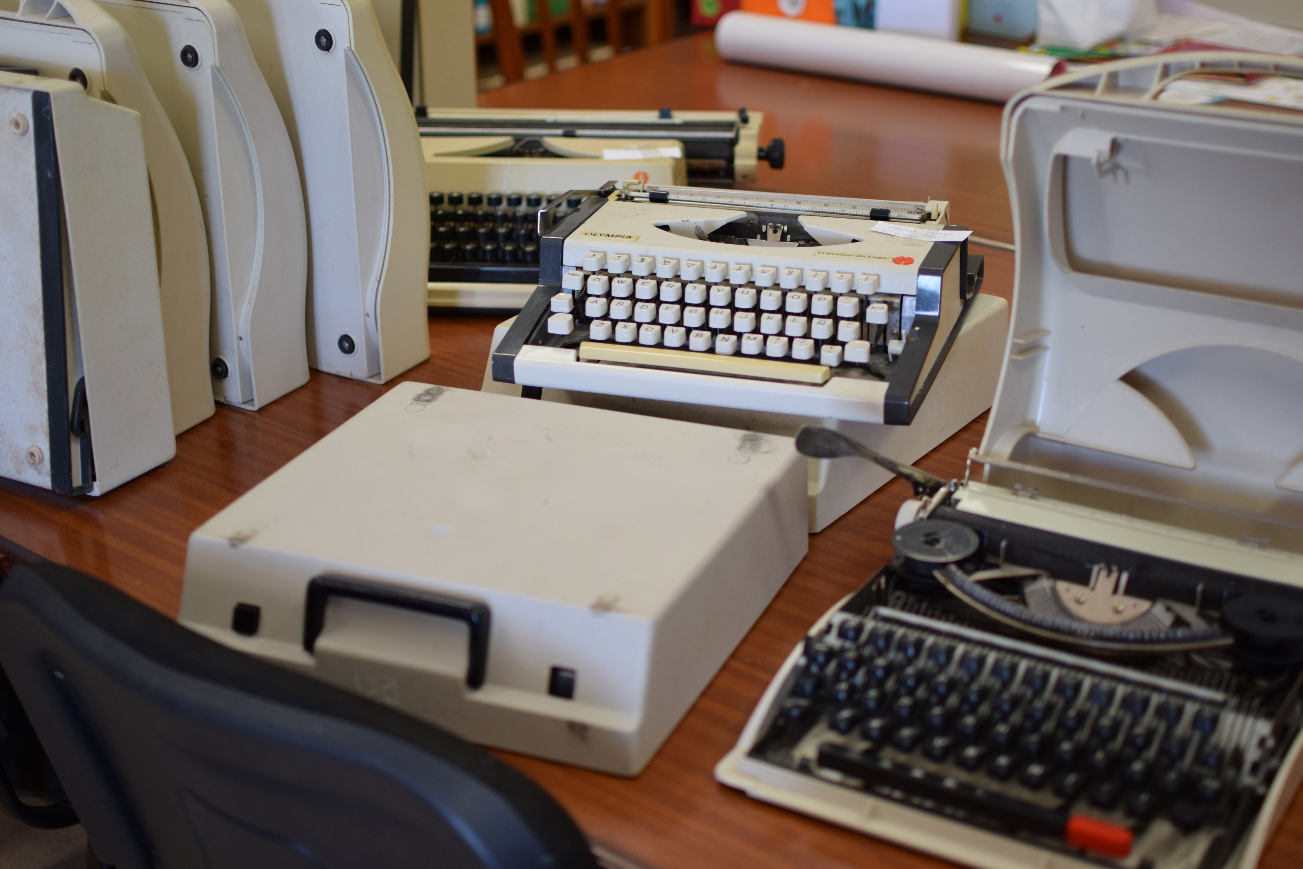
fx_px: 1900
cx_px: 652
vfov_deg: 25.8
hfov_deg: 37.9
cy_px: 434
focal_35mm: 52
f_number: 1.8
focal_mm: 35
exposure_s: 1/125
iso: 200
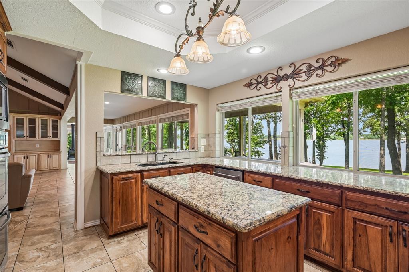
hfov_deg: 95.0
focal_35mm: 16
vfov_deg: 72.0
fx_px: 187
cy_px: 136
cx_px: 204
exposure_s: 1/40
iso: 400
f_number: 8
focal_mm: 16.5
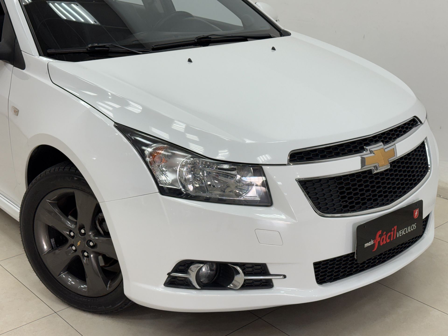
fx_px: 621
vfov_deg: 30.3
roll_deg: +0.5
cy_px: 168
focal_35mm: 48
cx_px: 224
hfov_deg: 39.7
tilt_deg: -19.5
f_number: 1.78
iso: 50
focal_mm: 6.76
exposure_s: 1/128
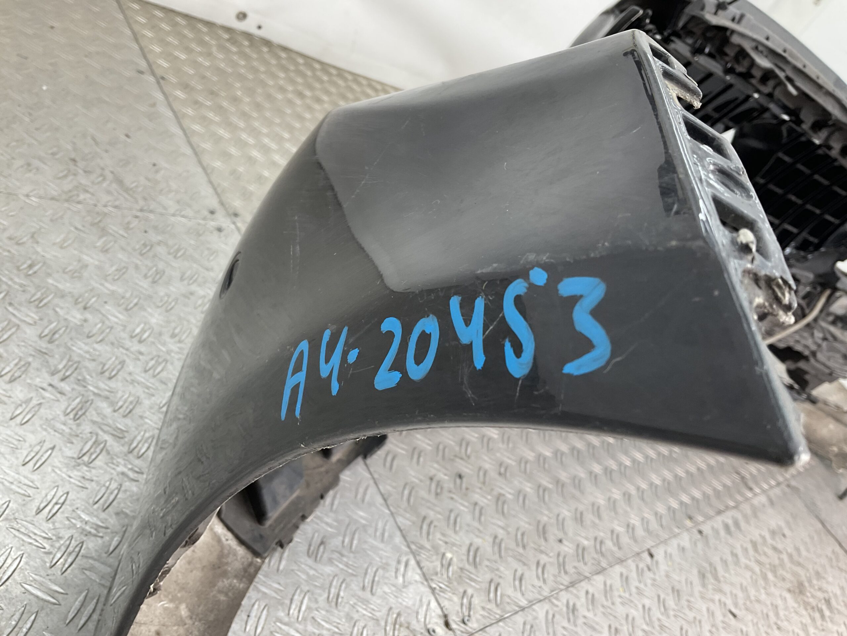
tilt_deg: -29.5
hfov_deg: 61.7
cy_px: 318
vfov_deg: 48.2
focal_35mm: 29
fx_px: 710
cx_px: 424
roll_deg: -39.6
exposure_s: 1/120
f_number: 1.8
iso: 40
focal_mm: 3
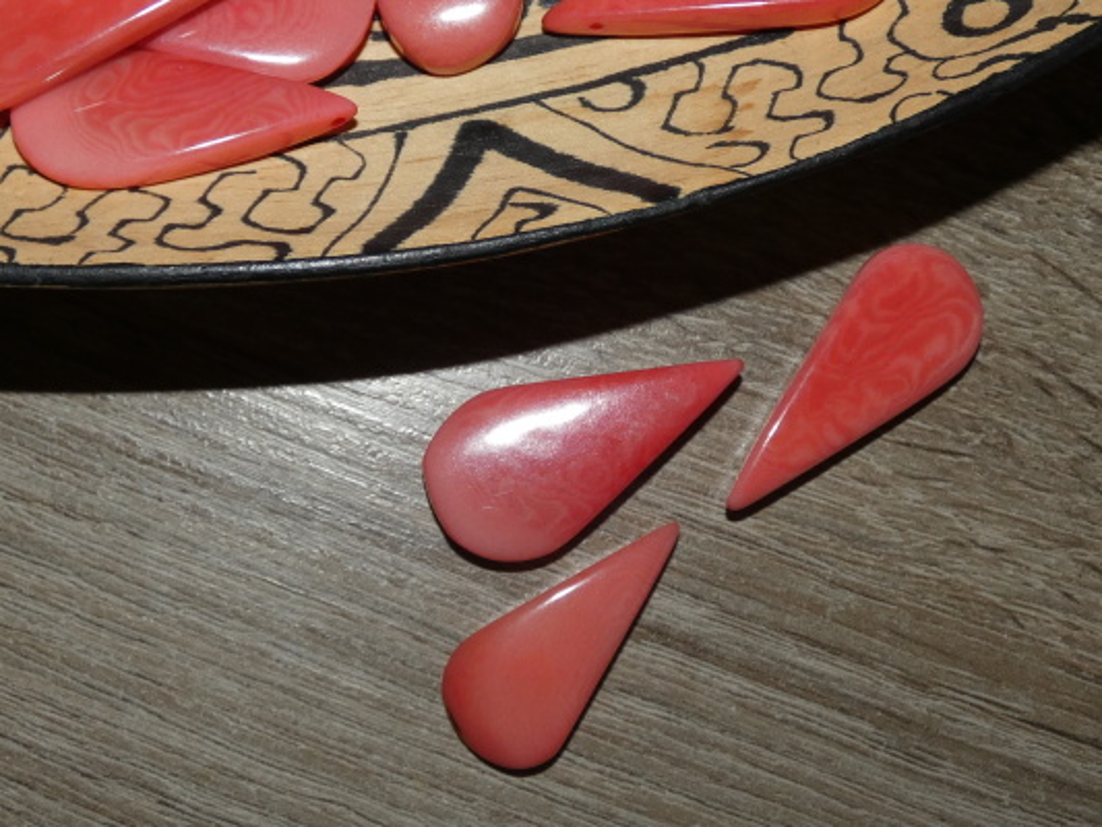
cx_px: 551
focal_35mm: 30
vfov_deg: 46.8
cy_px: 414
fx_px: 955
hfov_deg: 60.0
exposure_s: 1/60
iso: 100
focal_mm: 5.3
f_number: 3.3
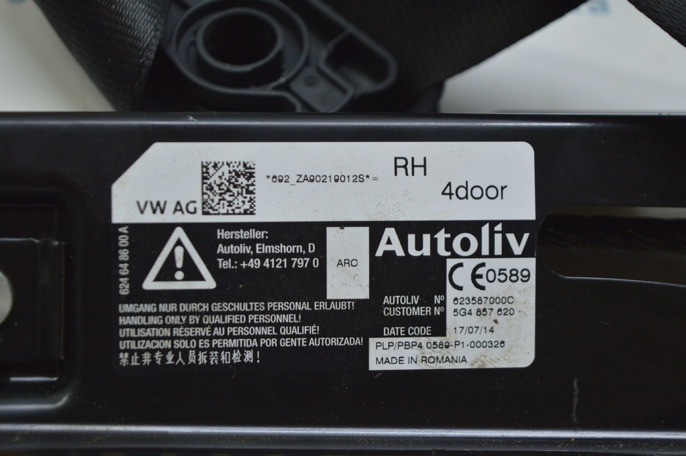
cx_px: 343
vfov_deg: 16.5
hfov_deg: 24.6
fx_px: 1571
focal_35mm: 82
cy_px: 228
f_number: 5.6
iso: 400
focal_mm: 55
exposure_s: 1/40
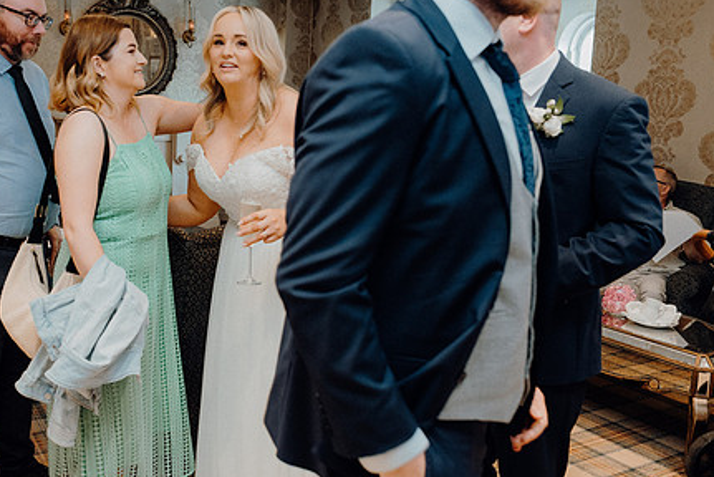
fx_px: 774
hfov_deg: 49.1
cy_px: 205
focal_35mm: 39
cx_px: 270
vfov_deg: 34.2
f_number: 3.5
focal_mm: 29
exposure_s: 1/160
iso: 2500
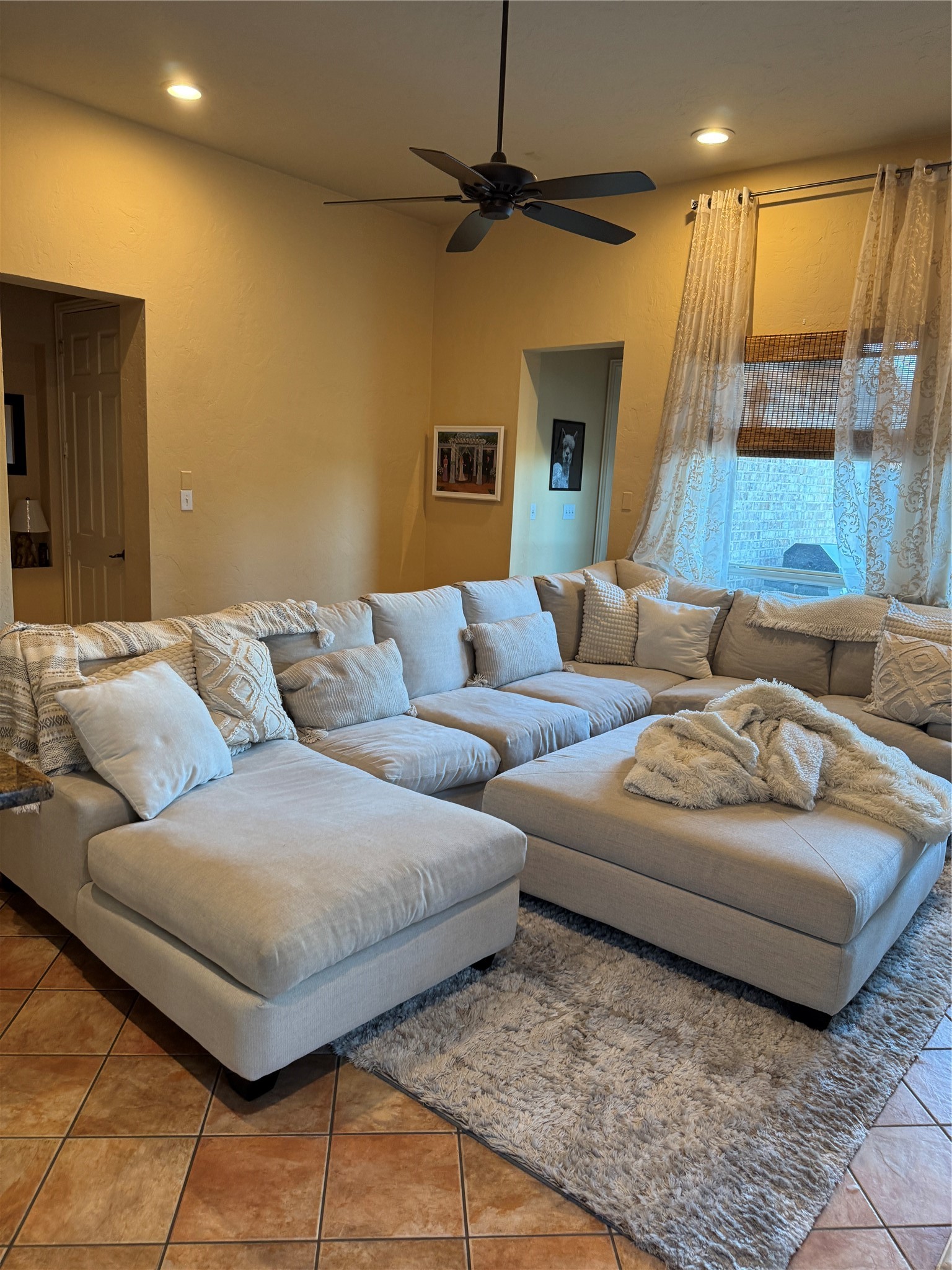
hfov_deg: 56.8
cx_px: 476
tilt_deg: -10.7
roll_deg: -3.6
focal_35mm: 24
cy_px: 635
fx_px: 880
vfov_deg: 71.6
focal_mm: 6.76
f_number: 1.78
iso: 200
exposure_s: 1/60
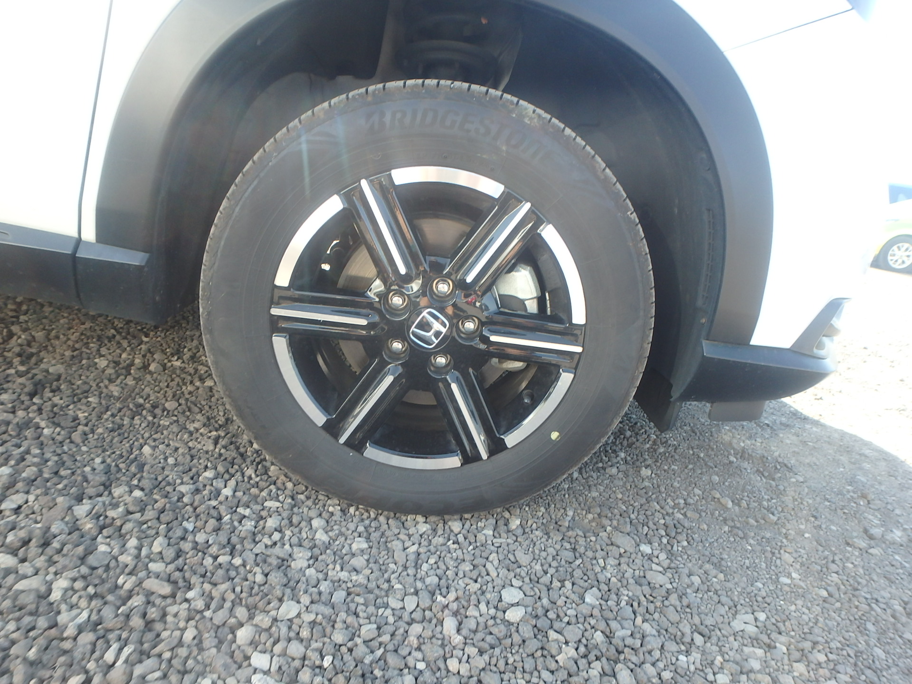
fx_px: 553
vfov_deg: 63.4
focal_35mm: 21
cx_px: 456
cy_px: 342
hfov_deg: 79.0
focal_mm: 3.7
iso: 125
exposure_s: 1/100
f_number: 3.5
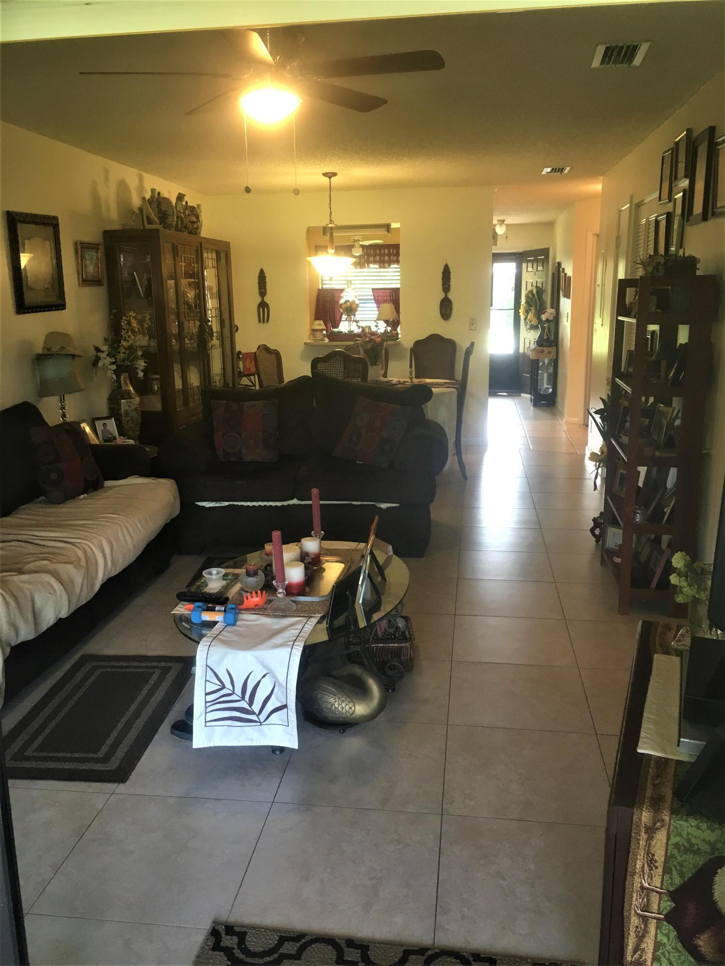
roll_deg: +0.2
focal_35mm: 29
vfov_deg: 61.7
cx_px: 362
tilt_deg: -14.7
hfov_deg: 48.2
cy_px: 483
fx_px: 810
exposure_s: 1/30
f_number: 2.2
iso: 80
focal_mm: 4.15
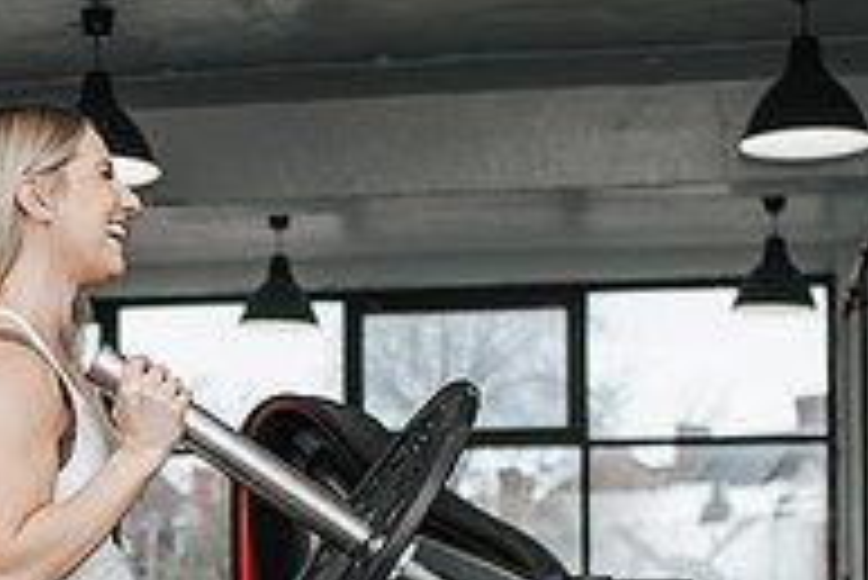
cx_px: 81
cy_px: 642
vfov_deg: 12.0
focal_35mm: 113
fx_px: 2727
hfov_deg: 17.8
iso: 800
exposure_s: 1/200
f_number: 3.2
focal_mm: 35
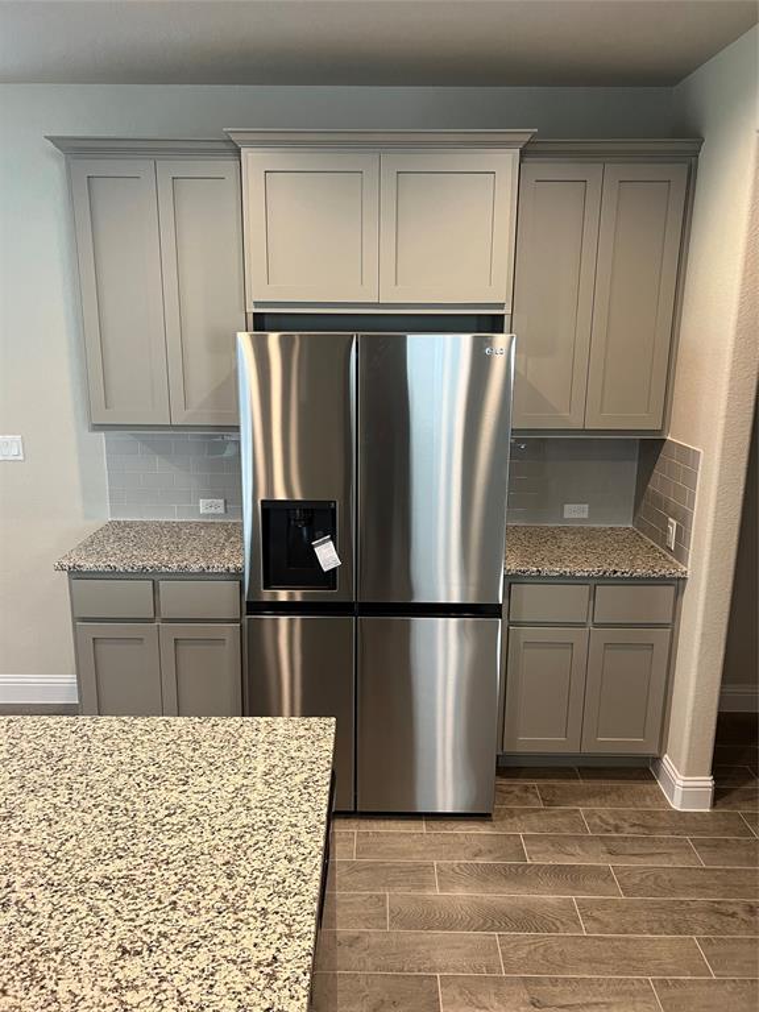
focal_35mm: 26
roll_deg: +0.7
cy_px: 506
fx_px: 760
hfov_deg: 53.1
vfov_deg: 67.3
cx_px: 380
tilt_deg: -13.9
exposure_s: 1/60
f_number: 1.5
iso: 160
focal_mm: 5.7
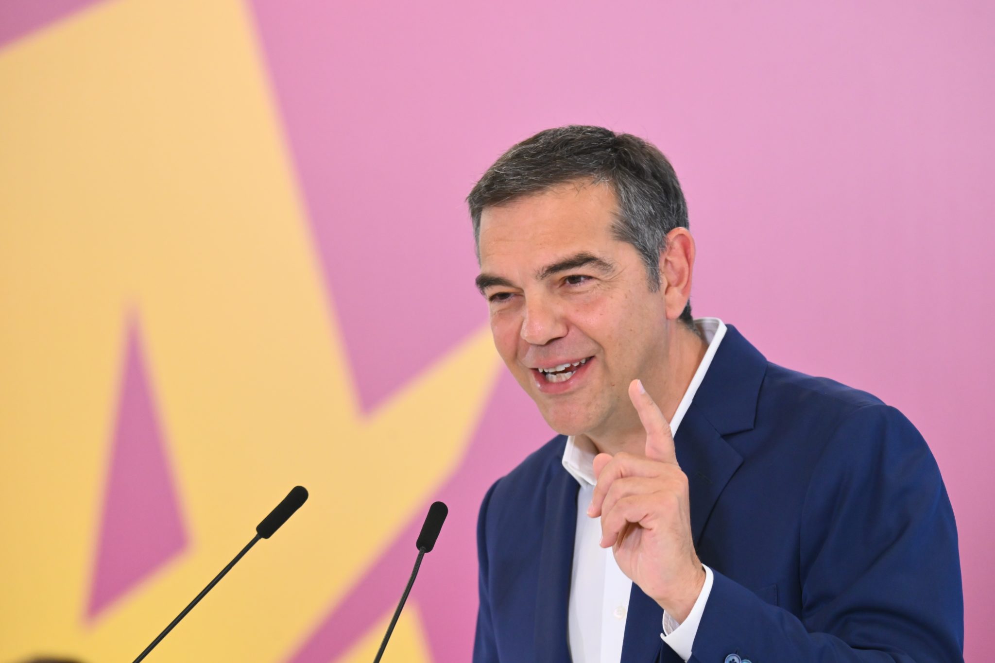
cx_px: 498
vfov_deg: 3.7
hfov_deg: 5.6
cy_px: 332
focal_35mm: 370
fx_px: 10225
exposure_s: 1/125
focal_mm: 370
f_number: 6
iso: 2500
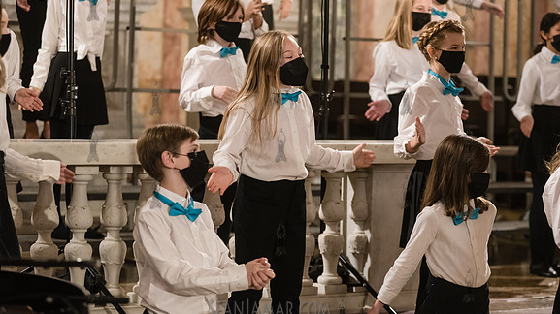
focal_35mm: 118
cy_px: 145
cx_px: 280
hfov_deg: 18.2
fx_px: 1751
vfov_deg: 10.3
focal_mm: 112
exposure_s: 1/200
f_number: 4
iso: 4000
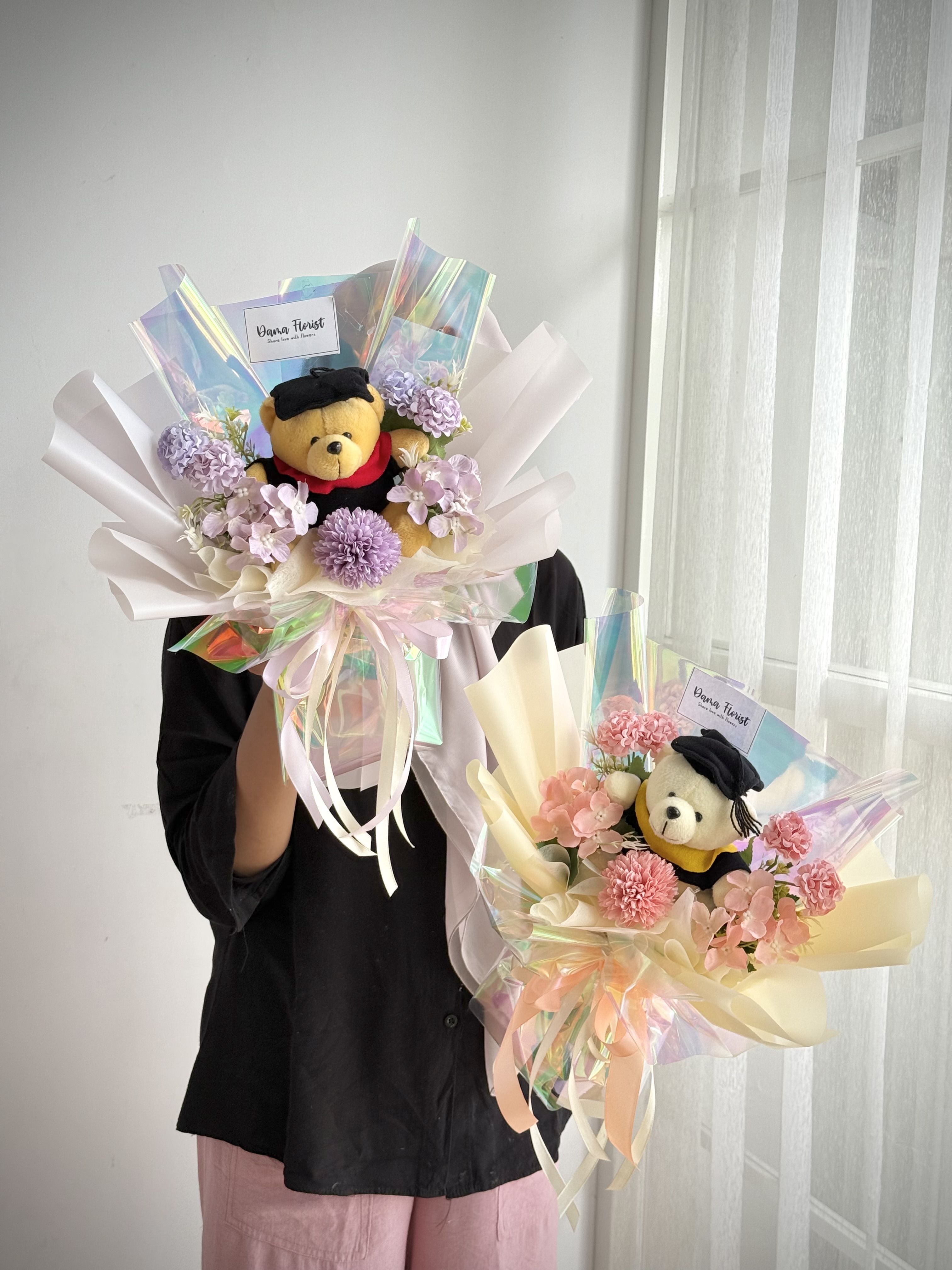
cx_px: 476
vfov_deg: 39.7
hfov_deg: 30.3
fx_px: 1760
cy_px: 635
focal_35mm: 48
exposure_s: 1/138
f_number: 1.78
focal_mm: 6.76
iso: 80
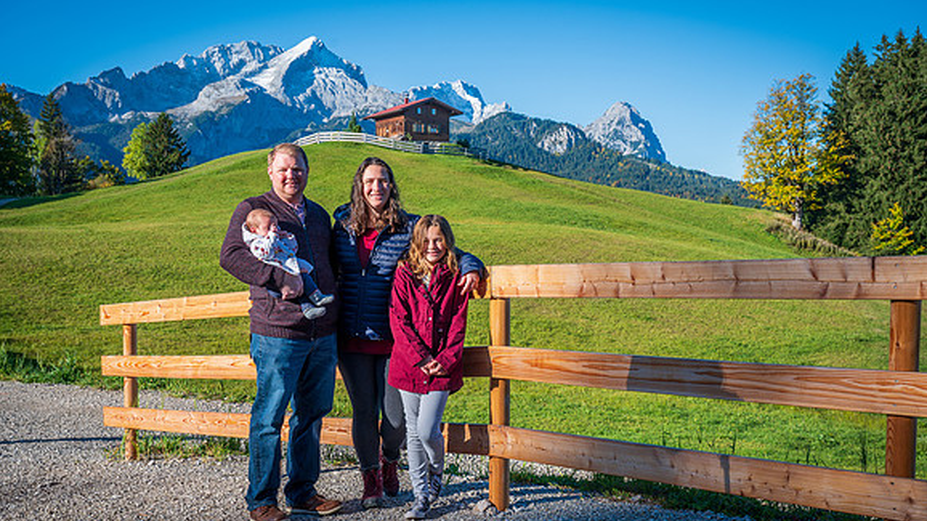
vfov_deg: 29.0
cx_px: 464
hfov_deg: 49.4
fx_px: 1008
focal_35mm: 41
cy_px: 279
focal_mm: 39
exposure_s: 1/250
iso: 100
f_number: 8
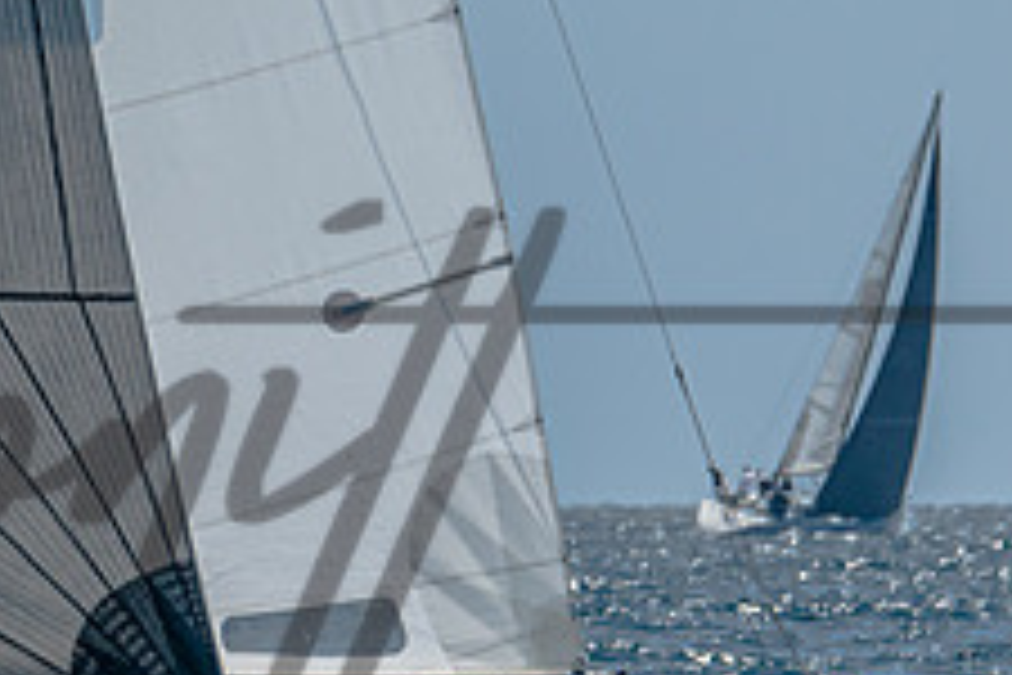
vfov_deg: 1.0
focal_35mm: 1350
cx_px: 93
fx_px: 37947
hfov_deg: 1.5
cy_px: 377
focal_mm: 290
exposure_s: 1/2000
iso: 200
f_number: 5.6
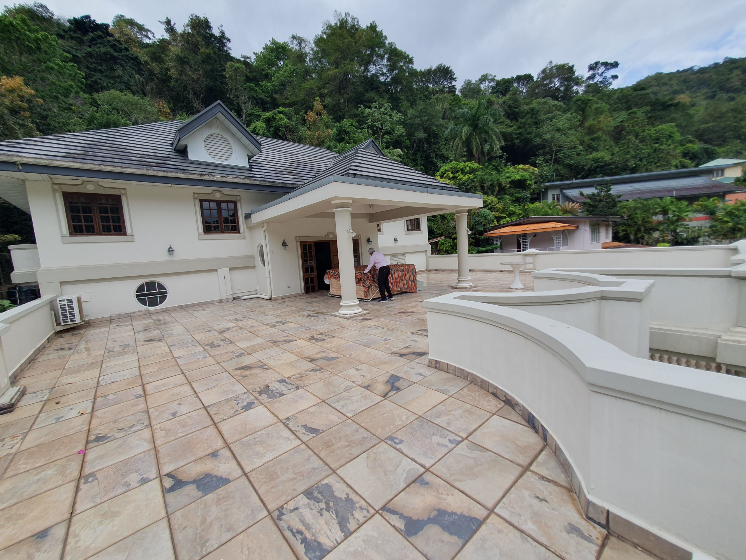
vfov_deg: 89.9
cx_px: 373
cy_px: 280
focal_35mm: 13
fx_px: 280
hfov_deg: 106.2
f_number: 2.2
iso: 50
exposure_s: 1/988
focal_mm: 1.8
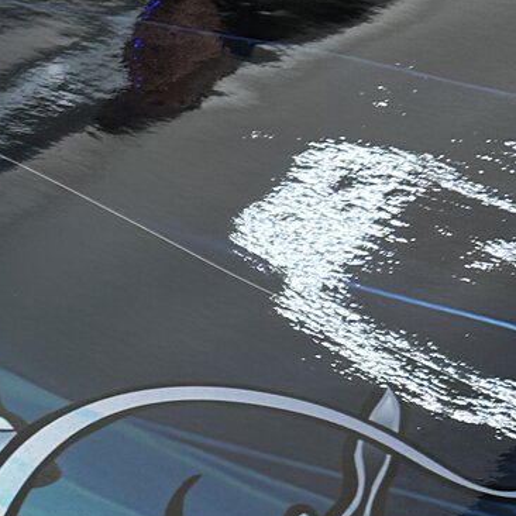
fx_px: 1956
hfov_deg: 14.4
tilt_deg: -45.5
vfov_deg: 13.8
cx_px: -161
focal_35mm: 116
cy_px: 860
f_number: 1.78
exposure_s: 1/100
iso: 80
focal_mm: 6.86
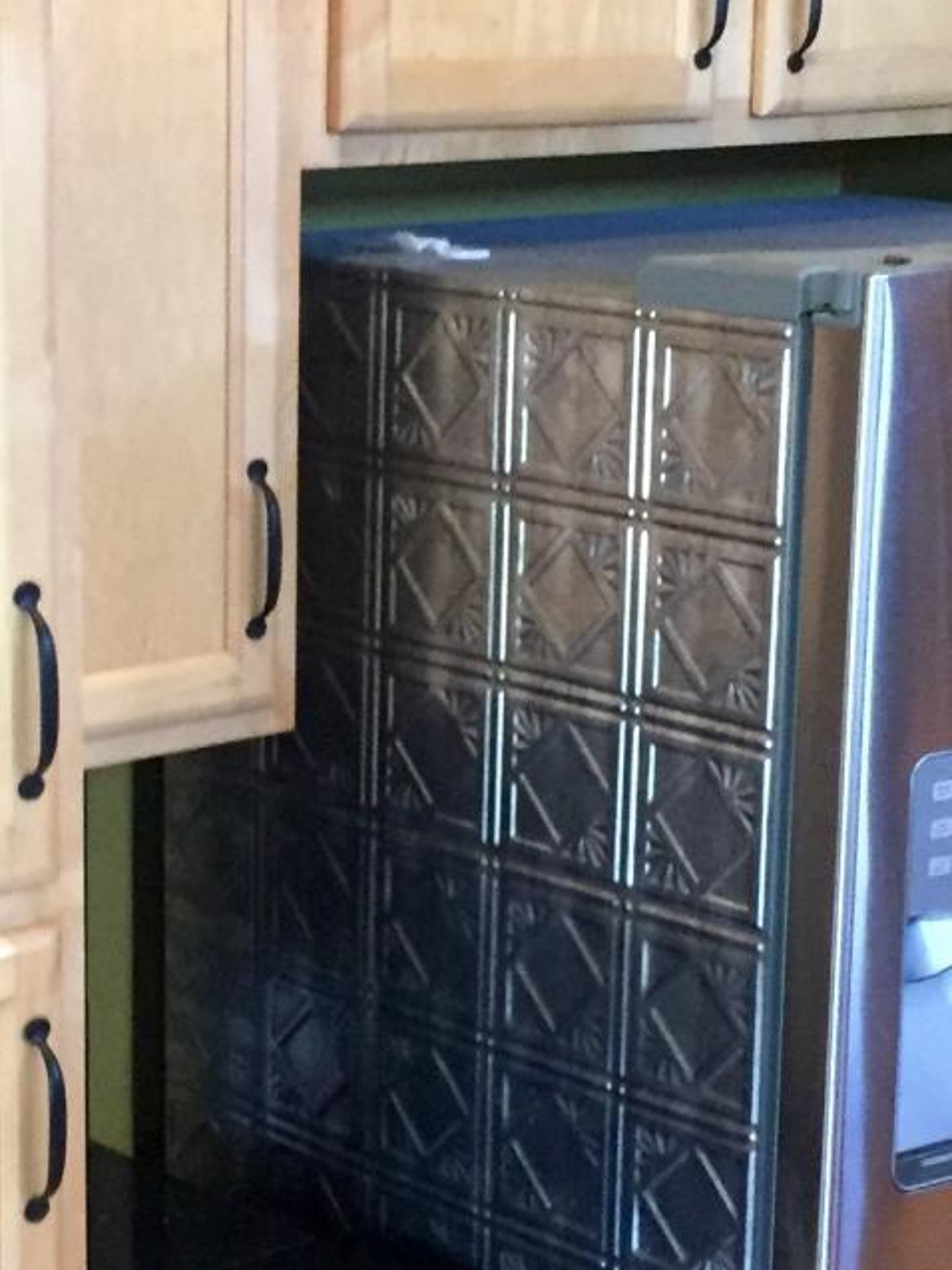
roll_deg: +0.5
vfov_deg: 21.5
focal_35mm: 91
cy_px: 780
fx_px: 3336
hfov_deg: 16.2
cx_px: 374
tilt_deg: -14.2
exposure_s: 1/30
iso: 250
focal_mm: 4.15
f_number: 2.2
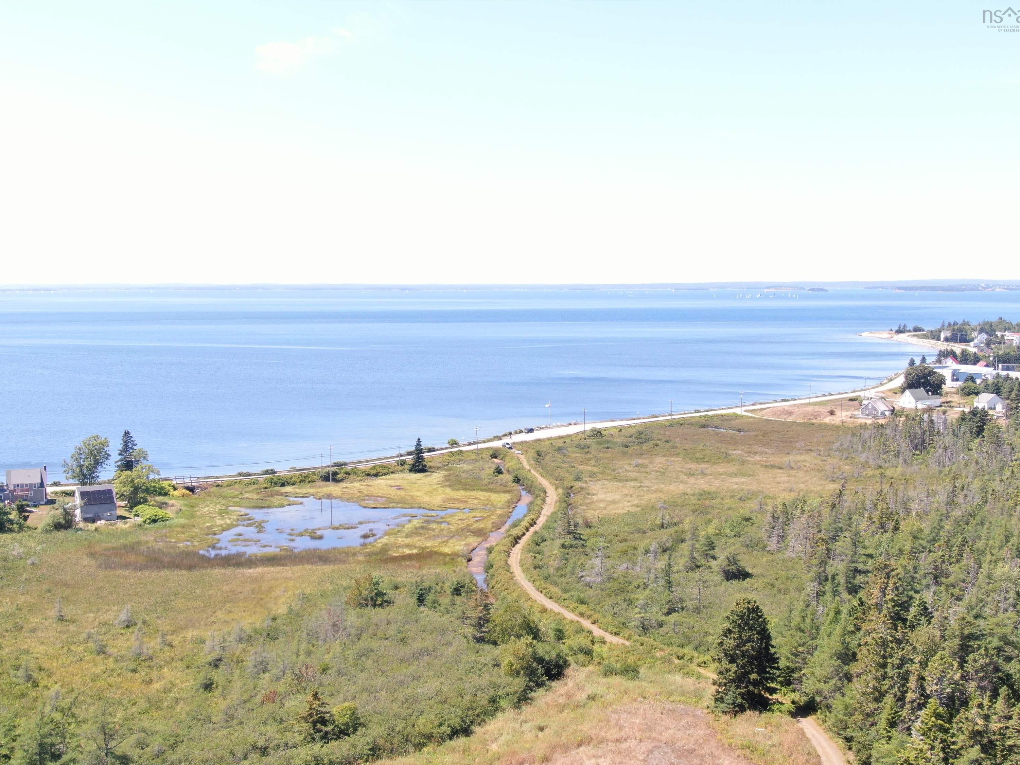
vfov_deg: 32.9
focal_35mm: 44
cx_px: 519
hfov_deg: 42.9
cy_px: 390
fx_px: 1297
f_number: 3.6
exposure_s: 1/240
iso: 110
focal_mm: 7.55
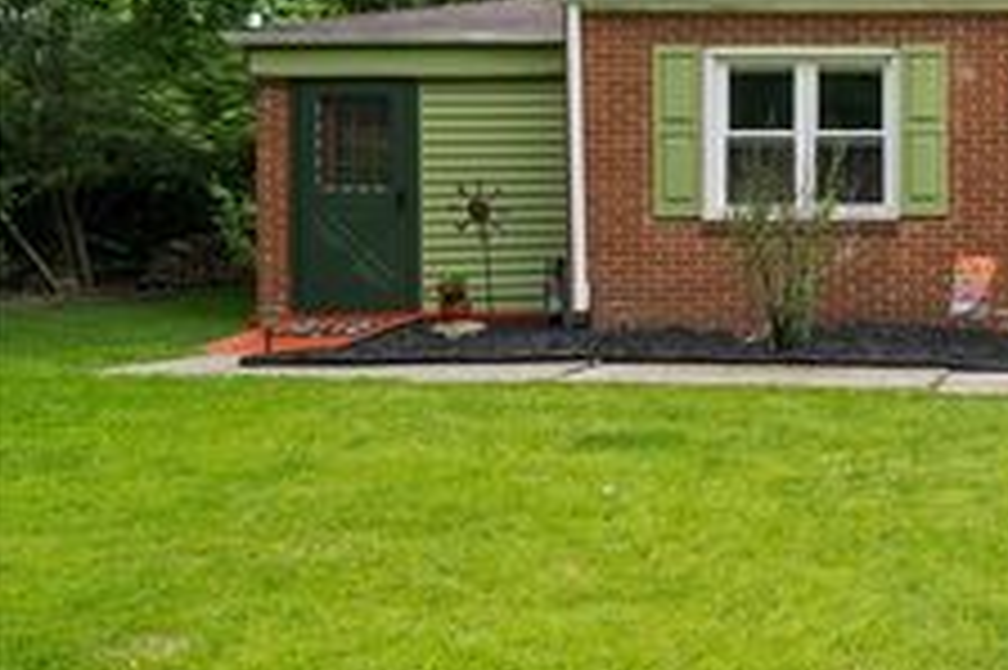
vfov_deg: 34.1
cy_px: 151
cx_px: 1116
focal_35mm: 38
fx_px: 1063
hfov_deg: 40.6
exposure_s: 1/8
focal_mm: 17
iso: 50
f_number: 11
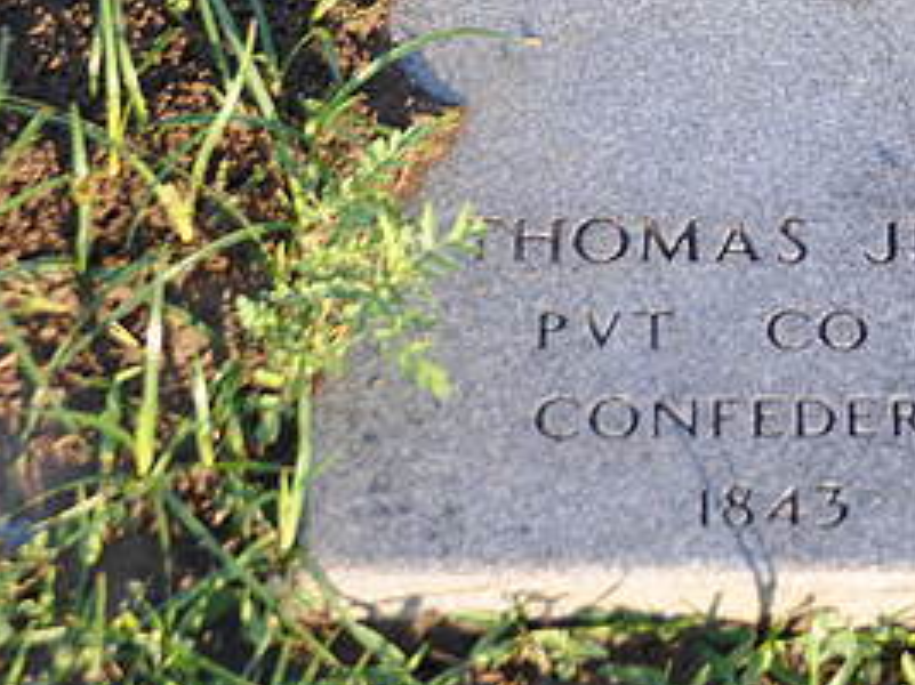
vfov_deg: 10.3
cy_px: 217
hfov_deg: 13.5
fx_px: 3805
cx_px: 987
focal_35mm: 144
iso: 280
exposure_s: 1/125
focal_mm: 46
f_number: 5.6
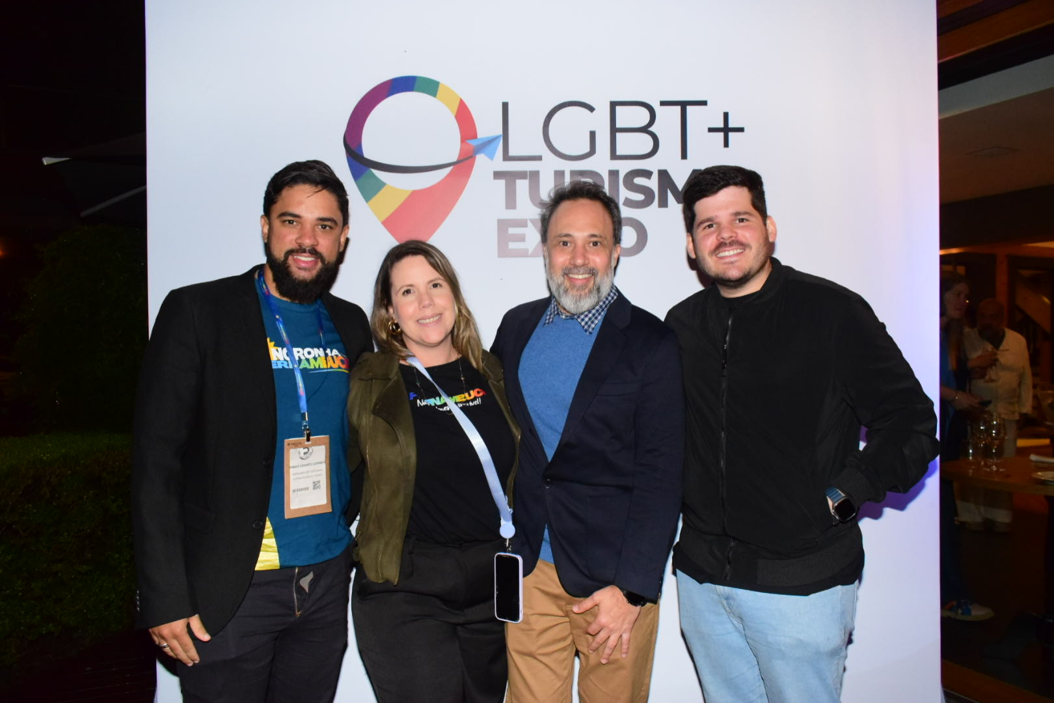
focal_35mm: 30
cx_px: 527
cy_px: 352
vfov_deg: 43.6
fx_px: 878
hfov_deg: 61.9
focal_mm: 20
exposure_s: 1/100
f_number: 5.6
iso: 3200
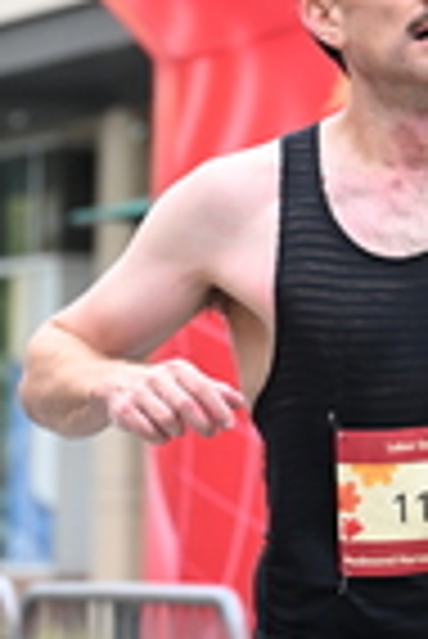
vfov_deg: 7.6
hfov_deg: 5.1
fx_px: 4821
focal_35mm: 271
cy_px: 284
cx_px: 200
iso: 1600
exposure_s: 1/800
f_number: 2.8
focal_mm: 70
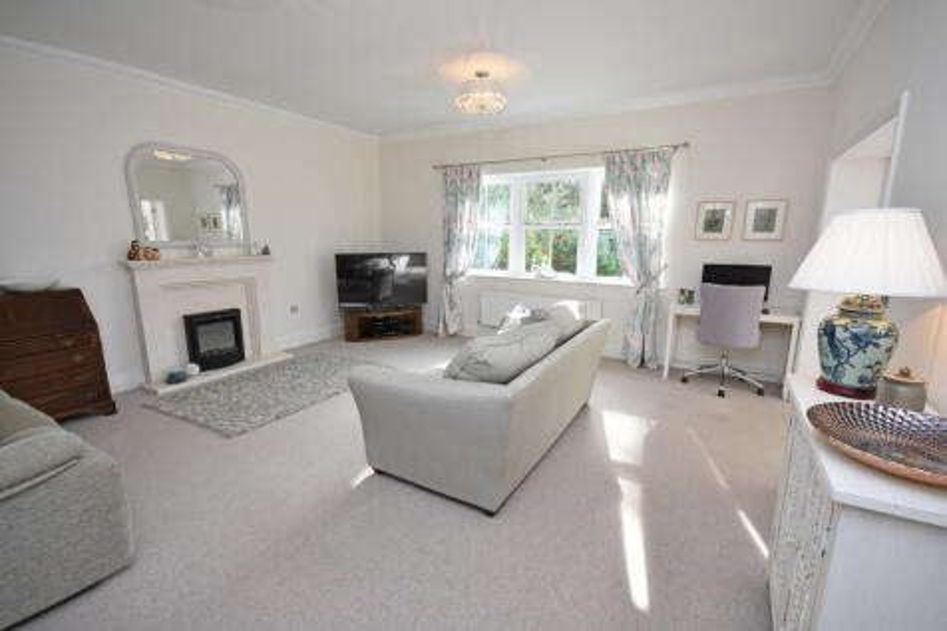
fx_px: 394
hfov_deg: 100.4
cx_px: 474
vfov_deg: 77.3
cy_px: 316
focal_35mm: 15
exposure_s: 1/160
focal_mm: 10
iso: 800
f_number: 6.3
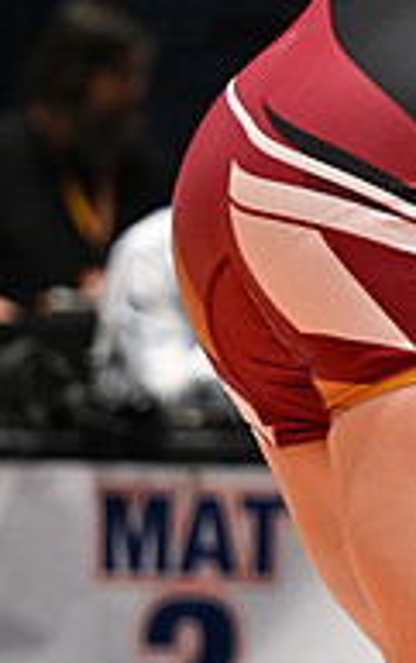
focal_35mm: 471
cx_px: 994
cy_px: 60
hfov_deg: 2.8
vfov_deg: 4.5
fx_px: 8525
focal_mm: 103
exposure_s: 1/120
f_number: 2.8
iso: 450
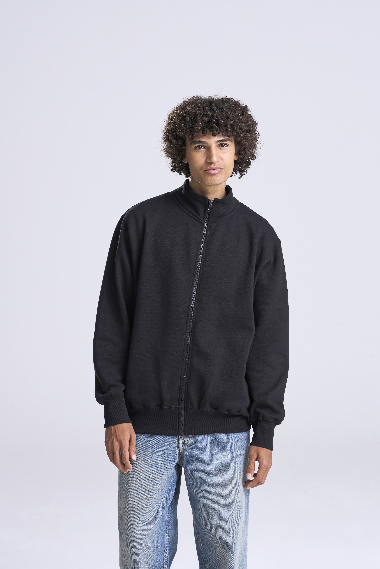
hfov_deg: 13.1
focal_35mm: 105
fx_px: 1661
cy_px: 284
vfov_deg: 19.4
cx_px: 190
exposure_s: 1/160
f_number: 10
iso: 400
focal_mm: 105
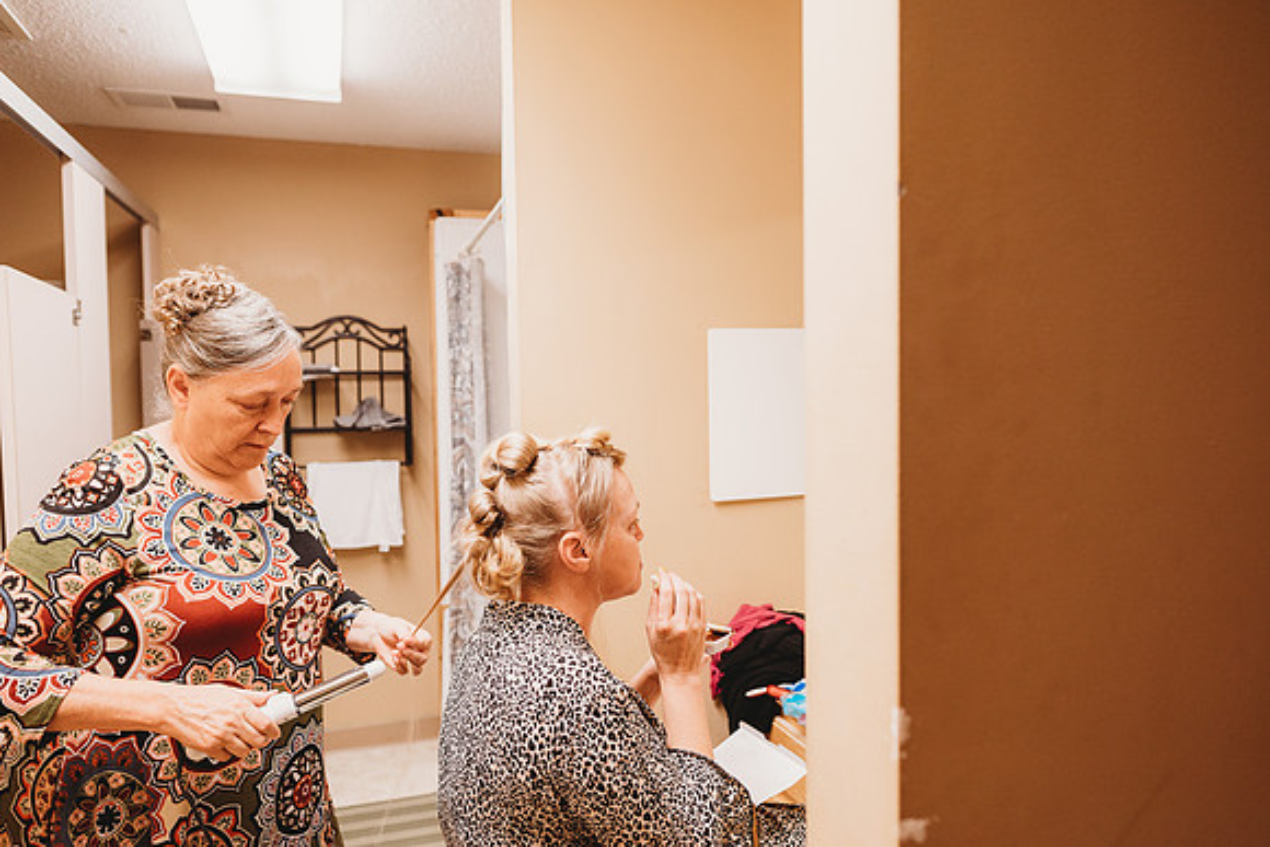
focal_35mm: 24
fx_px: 847
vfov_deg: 53.2
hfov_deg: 73.7
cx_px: 635
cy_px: 424
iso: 500
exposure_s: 1/200
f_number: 2.8
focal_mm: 24
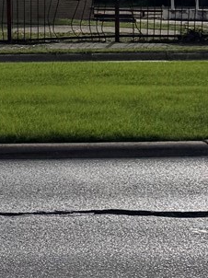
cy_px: -76
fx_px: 1308
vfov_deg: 11.8
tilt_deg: +3.3
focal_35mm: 163
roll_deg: +0.5
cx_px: -469
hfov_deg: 7.6
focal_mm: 6.76
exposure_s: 1/12346
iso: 64
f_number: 1.78
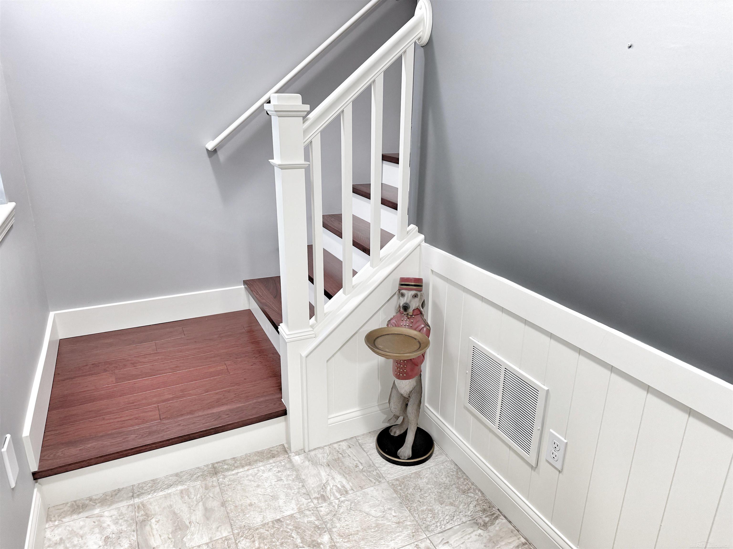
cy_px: 274
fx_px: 508
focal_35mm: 24
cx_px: 366
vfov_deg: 56.8
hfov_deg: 71.6
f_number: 1.78
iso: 160
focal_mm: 6.76
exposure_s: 1/60
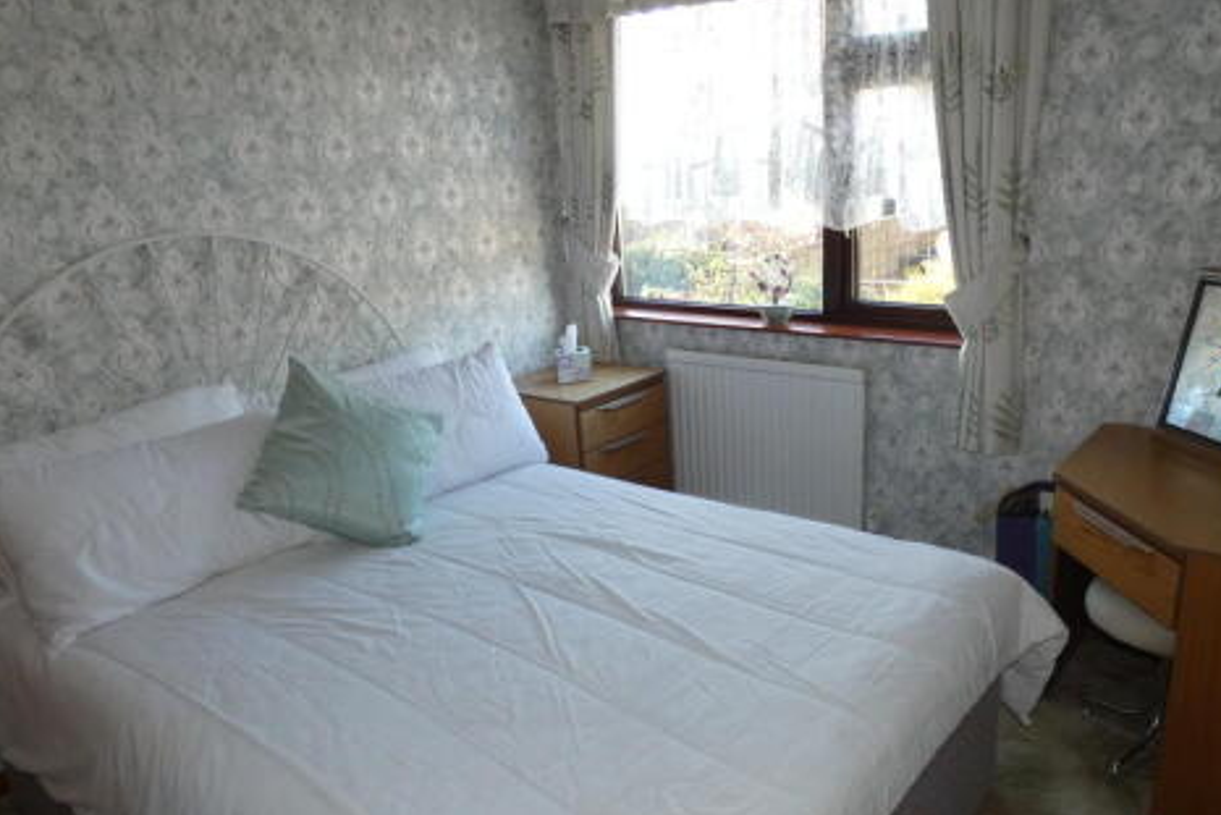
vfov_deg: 49.5
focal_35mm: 26
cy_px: 457
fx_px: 882
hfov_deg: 69.2
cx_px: 672
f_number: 2.8
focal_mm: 3.6
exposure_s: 1/60
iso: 160
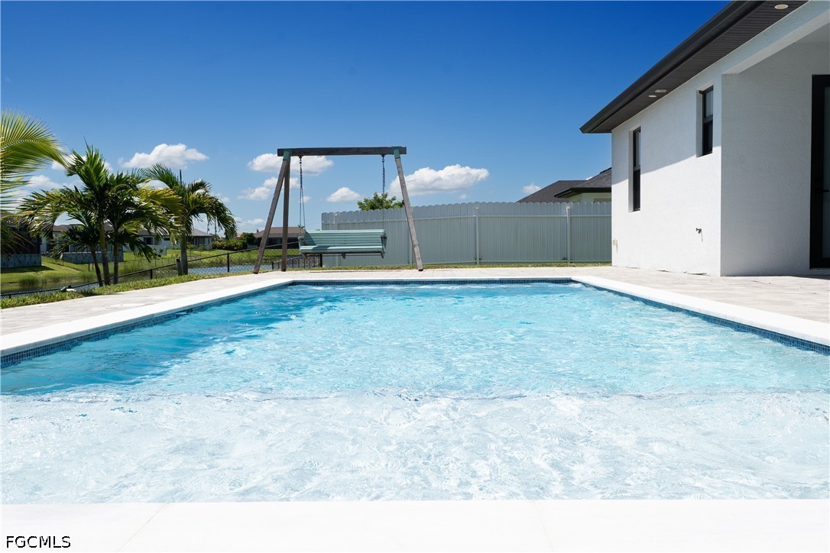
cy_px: 276
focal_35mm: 34
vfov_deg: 38.9
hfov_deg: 55.8
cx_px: 415
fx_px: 784
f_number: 13
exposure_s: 1/250
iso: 100
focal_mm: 23.1
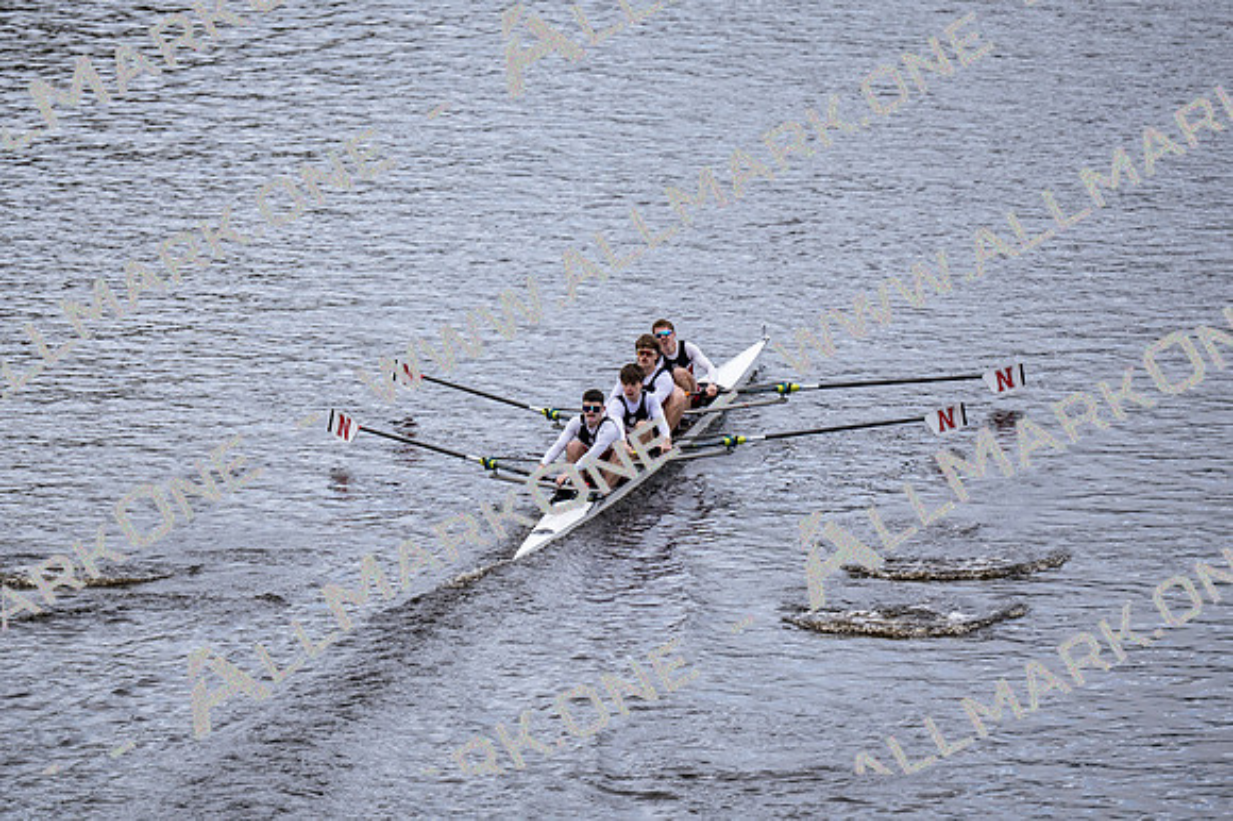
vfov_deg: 4.6
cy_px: 410
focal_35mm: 300
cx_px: 616
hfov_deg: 6.9
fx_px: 10269
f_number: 2.8
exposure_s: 1/2000
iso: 400
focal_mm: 200
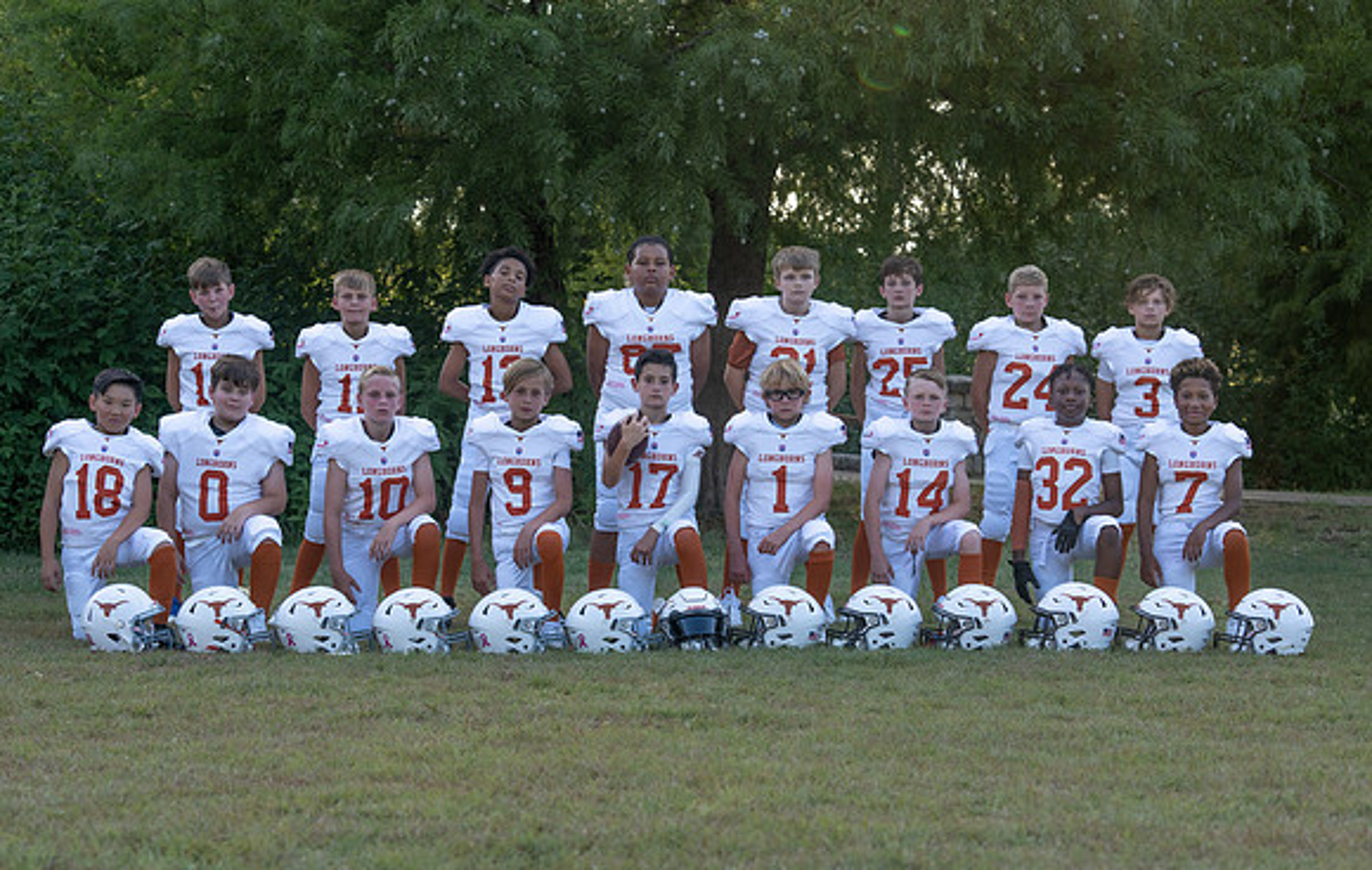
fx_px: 2984
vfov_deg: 16.6
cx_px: 649
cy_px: 462
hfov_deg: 25.9
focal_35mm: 79
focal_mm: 70
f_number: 4.5
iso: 250
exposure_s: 1/400
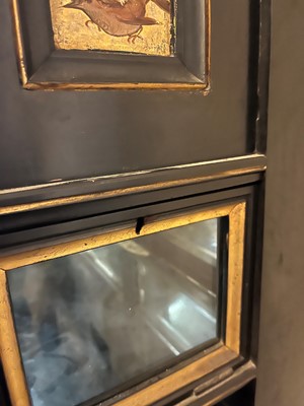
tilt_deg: -15.5
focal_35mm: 26
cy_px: 203
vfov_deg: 67.3
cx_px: 152
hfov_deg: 53.1
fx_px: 304
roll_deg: +2.7
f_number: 1.6
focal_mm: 5.1
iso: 1000
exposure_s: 1/25
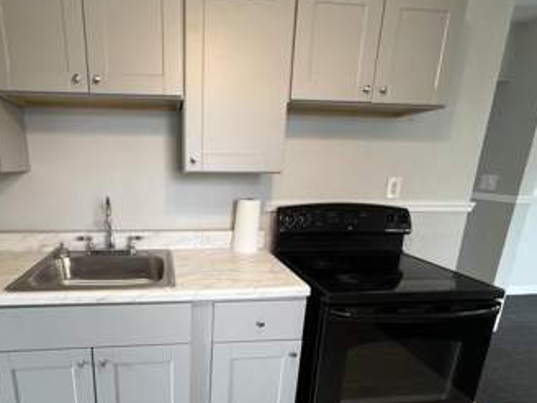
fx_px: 295
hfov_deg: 83.1
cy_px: 249
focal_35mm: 19
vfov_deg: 67.7
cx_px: 201
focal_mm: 1.57
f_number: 1.8
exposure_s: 1/120
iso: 160
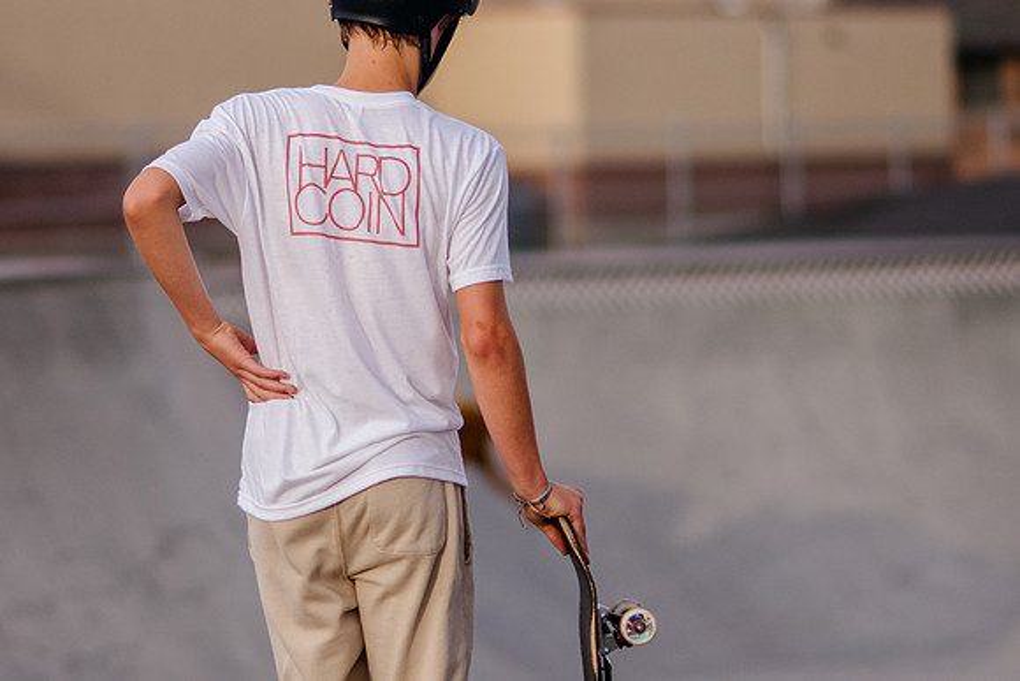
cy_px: 317
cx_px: 325
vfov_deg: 6.4
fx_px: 6104
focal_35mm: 215
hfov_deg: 9.5
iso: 800
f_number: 2
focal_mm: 105
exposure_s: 1/3200
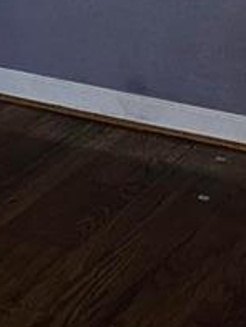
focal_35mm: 140
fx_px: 1325
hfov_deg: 9.4
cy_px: -115
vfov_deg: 13.5
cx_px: -359
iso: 125
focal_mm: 6.3
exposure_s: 1/24
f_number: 1.7
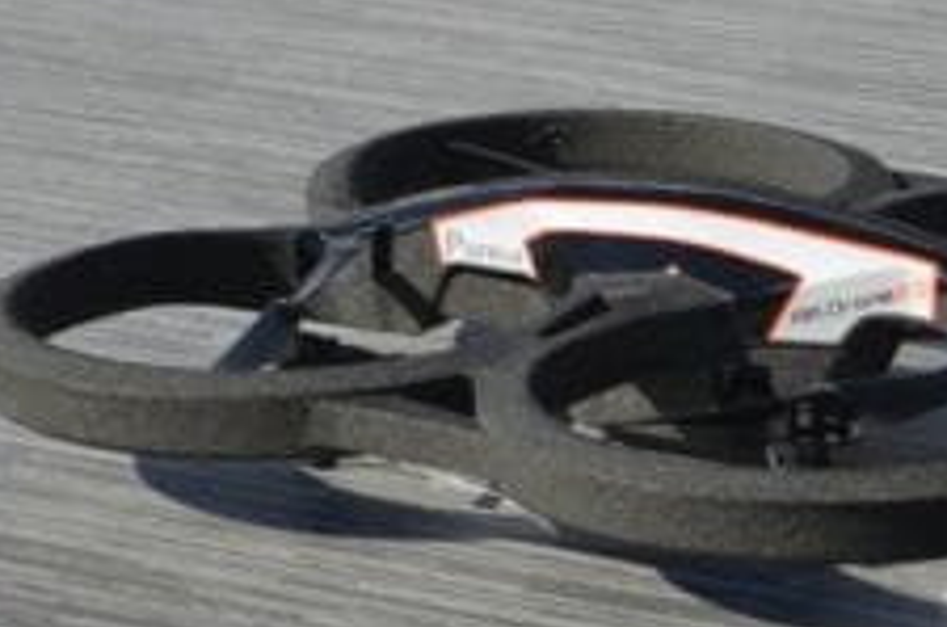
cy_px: 271
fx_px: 5784
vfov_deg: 6.2
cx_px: 741
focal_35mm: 220
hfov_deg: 9.3
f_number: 8
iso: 100
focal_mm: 55
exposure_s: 1/250
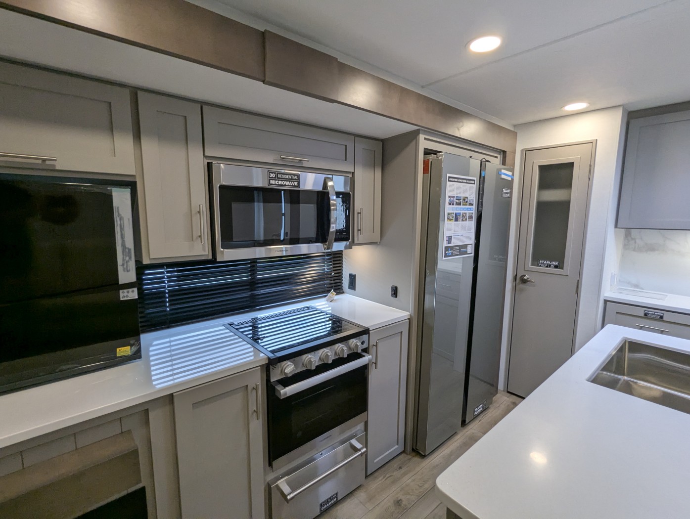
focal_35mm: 16
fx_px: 319
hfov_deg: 94.4
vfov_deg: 78.2
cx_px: 345
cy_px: 260
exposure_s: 1/134
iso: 113
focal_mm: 2.35
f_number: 2.2
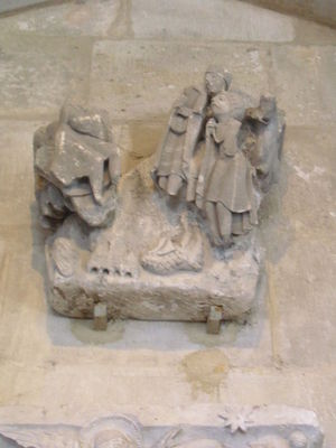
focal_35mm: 78
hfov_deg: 18.9
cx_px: 168
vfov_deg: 25.0
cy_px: 224
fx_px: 1009
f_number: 4.7
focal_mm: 13.02
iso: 400
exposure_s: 1/10
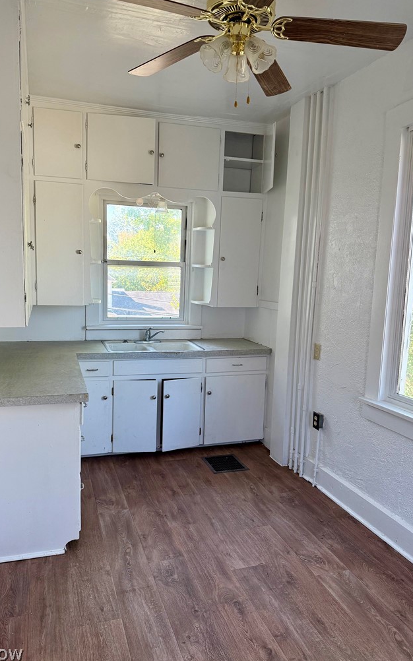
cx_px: 185
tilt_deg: -7.6
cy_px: 330
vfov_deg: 70.4
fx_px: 468
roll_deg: -2.0
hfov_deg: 47.5
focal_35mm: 26
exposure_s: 1/228
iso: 200
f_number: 1.78
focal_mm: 6.76
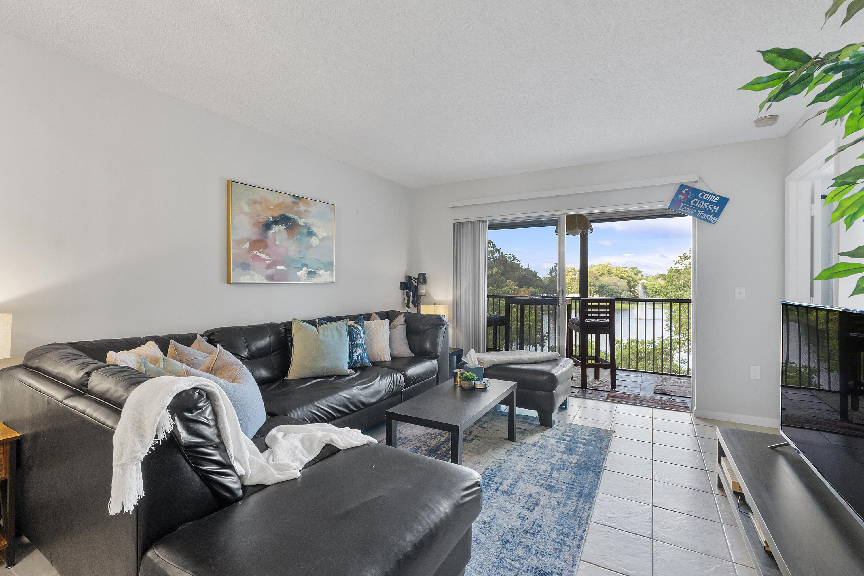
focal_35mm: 15
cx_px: 432
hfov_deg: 100.4
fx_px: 360
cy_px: 288
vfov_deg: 77.3
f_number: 8
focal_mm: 10
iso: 800
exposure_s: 1/25
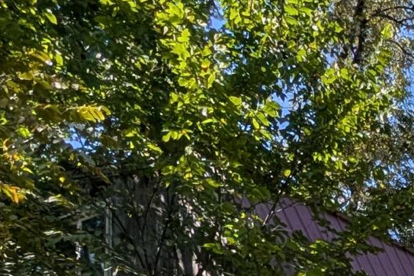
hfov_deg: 22.7
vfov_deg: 15.8
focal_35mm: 69
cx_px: 651
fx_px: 793
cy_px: 541
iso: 52
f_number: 1.7
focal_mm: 2.02
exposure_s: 1/1773
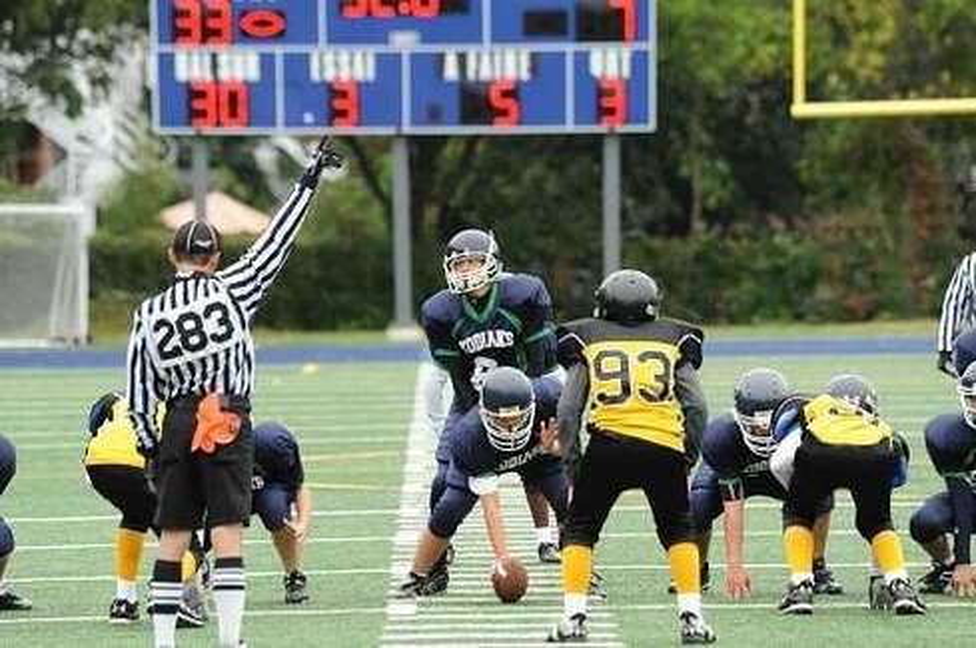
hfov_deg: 6.1
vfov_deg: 4.0
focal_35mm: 340
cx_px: 488
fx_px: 9208
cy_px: 324
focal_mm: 340
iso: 2000
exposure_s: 1/800
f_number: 6.3
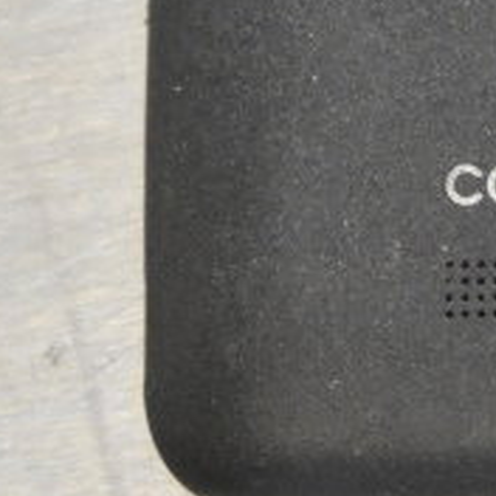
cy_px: -551
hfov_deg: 4.8
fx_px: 5920
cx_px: 530
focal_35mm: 365
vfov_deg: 4.7
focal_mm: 55
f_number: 5.6
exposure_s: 1/100
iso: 5000
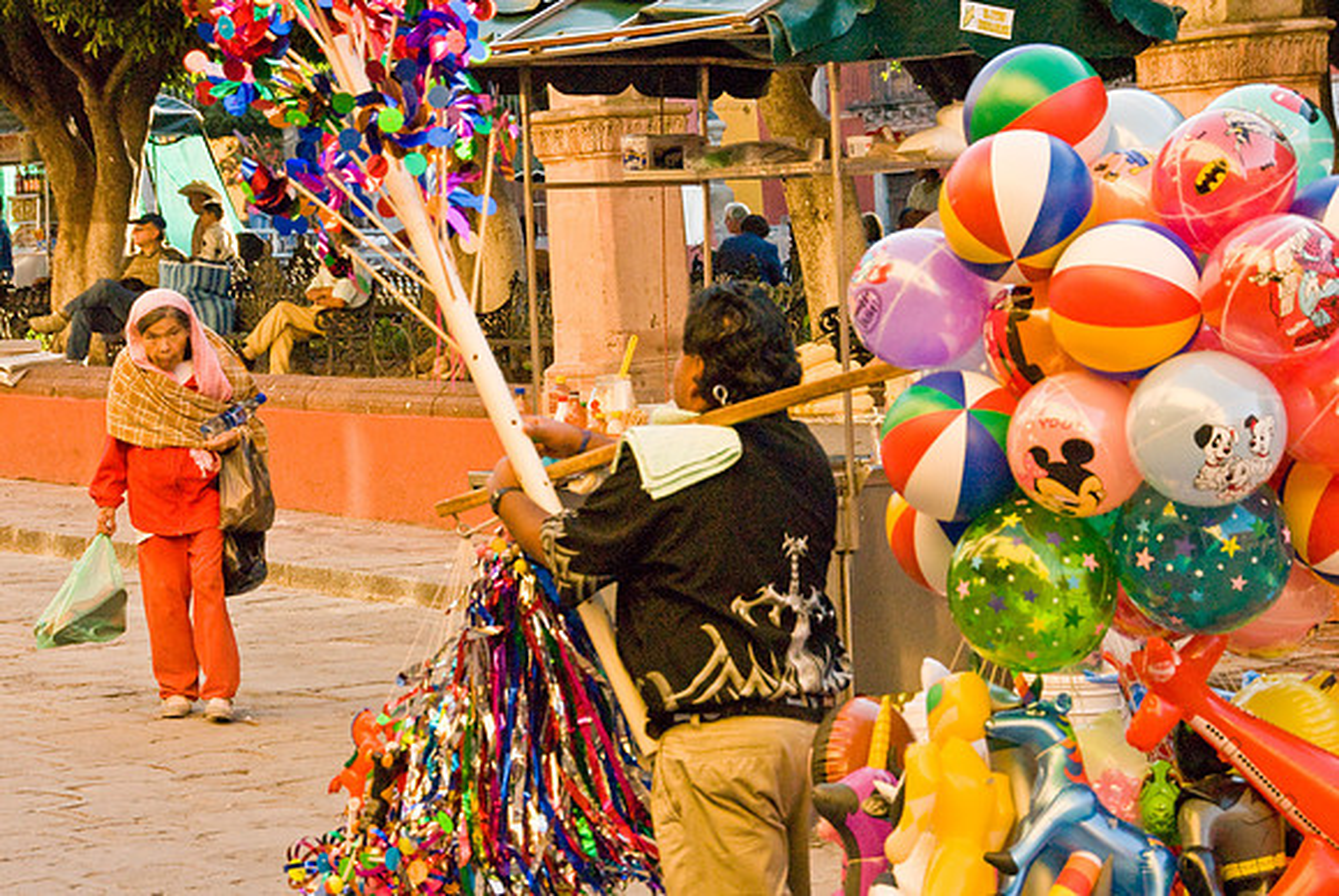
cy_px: 448
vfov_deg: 11.4
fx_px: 4468
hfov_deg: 17.0
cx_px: 670
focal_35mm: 120
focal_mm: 80
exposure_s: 1/180
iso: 800
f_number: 10
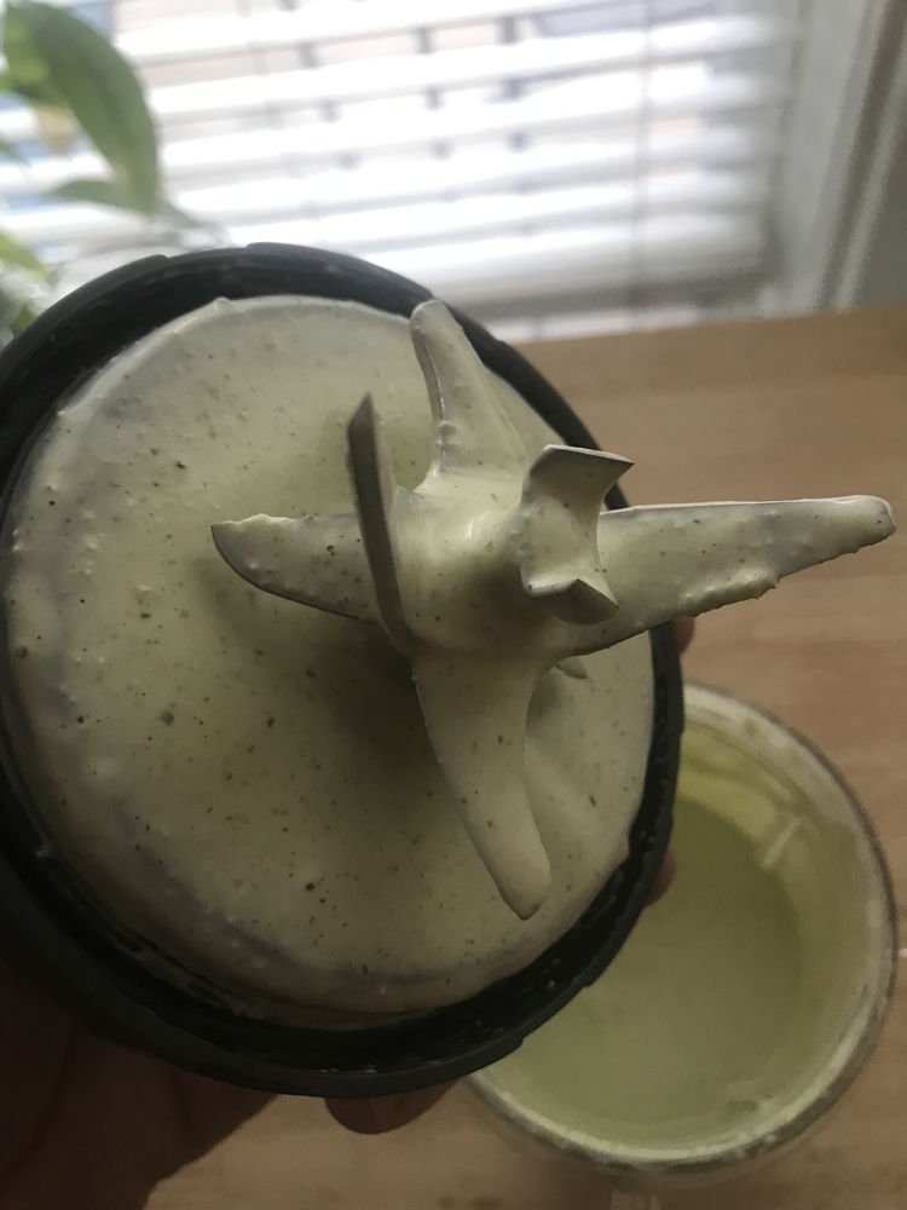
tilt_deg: -59.4
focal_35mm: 28
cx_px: 454
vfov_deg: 63.4
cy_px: 605
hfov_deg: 49.7
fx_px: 978
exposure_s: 1/24
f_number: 1.8
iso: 40
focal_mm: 3.99
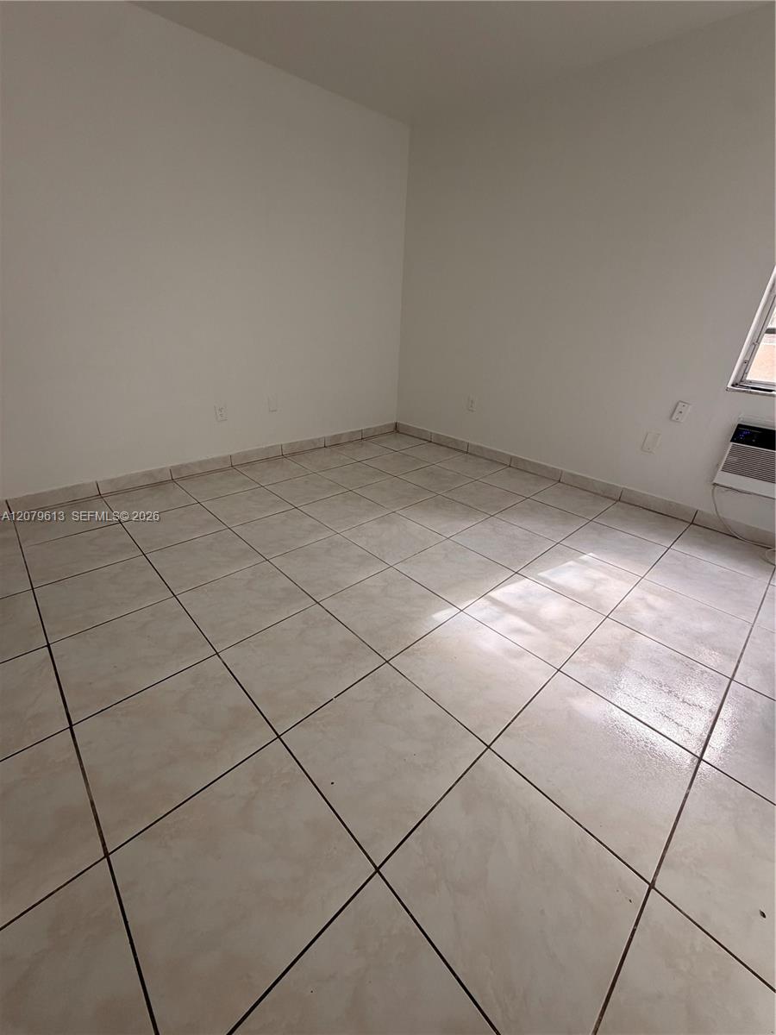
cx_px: 388
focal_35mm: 14
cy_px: 518
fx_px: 418
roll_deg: -2.2
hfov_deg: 85.7
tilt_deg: -26.7
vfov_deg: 102.1
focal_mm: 2.22
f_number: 2.2
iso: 125
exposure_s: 1/120
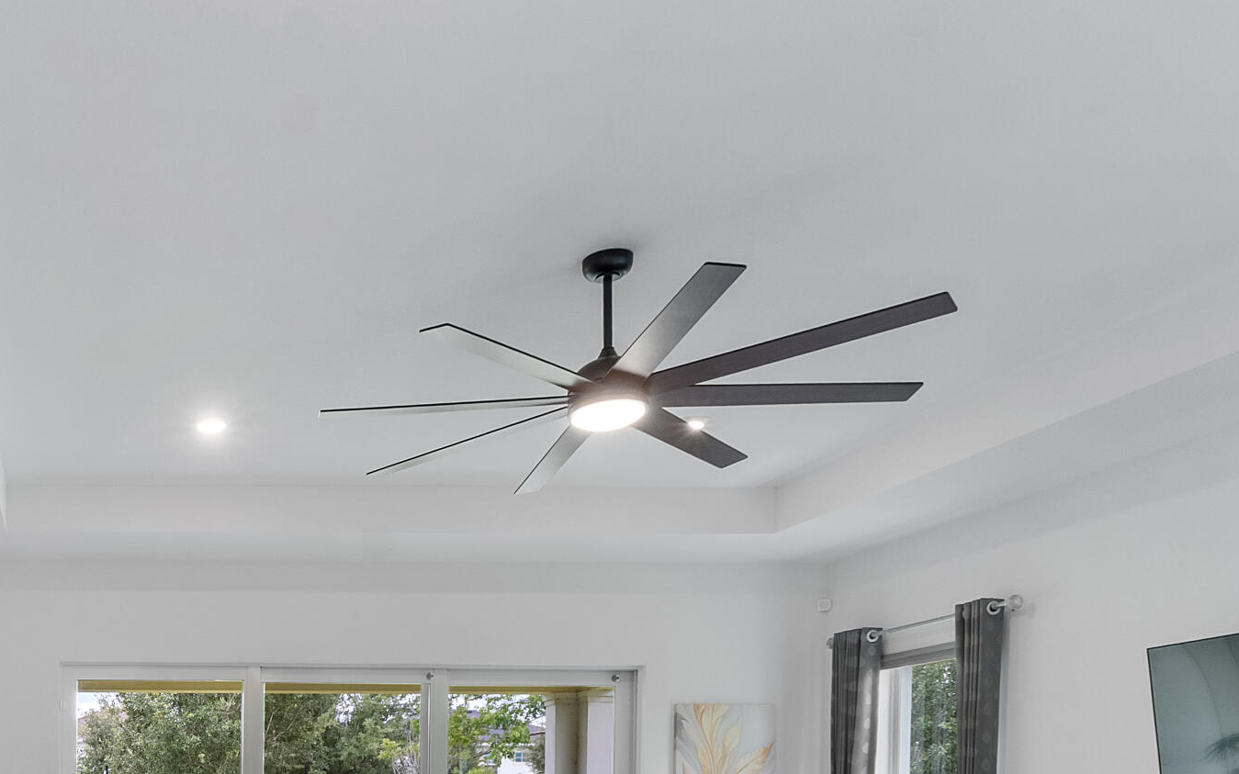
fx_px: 1148
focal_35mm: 34
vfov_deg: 33.0
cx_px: 65
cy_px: 832
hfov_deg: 48.9
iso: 160
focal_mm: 10
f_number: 11
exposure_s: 1/8
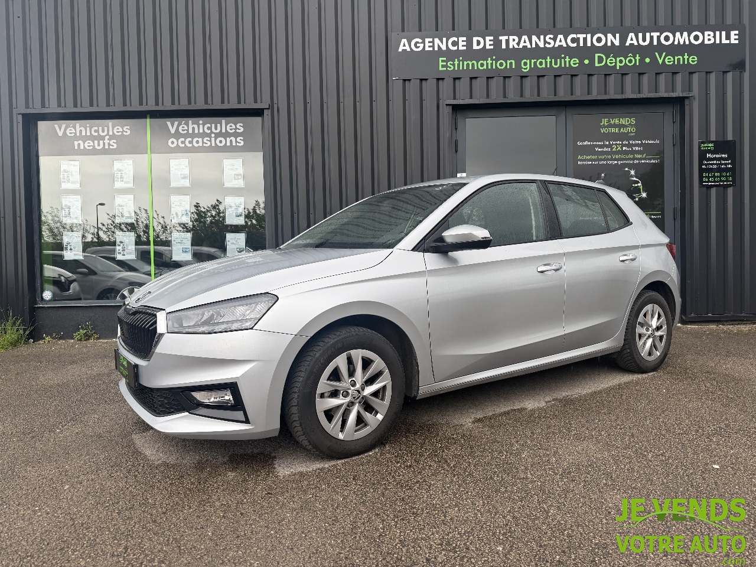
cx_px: 378
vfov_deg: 56.8
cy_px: 284
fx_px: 524
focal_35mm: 24
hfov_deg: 71.6
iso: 80
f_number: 1.78
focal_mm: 6.76
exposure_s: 1/426
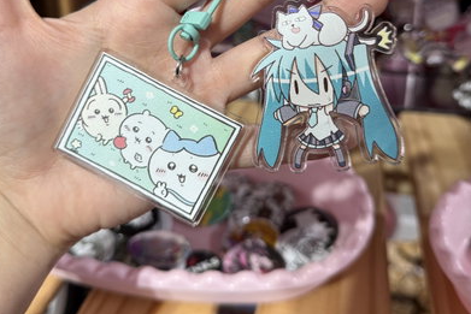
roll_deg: +1.5
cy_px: 82
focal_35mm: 34
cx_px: 232
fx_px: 445
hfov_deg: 55.8
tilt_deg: -24.5
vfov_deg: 38.0
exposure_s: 1/50
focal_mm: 6.76
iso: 160
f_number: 1.78
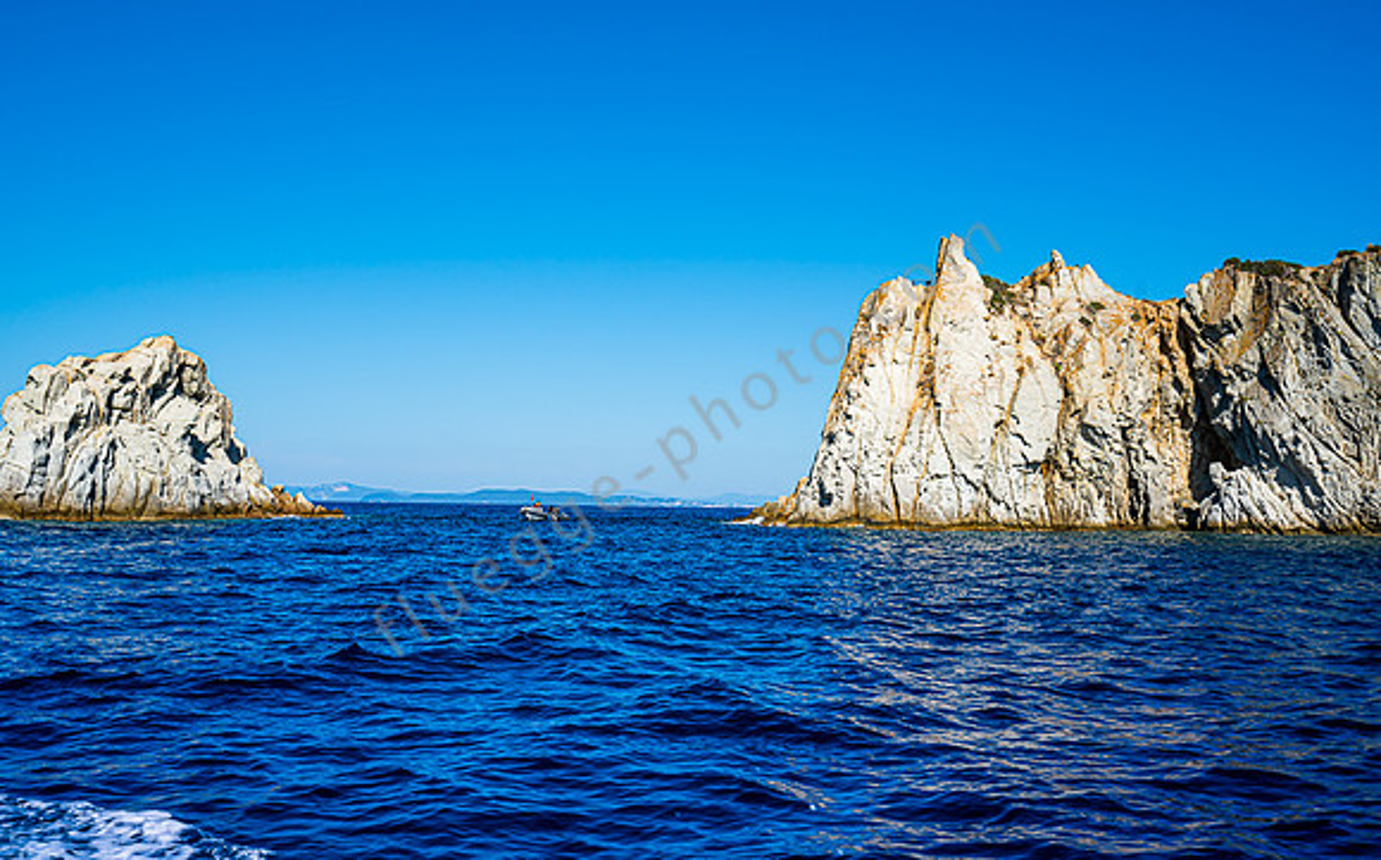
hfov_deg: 54.1
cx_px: 691
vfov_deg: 35.3
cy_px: 399
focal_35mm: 36
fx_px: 1352
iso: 100
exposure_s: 1/320
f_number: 8
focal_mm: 35
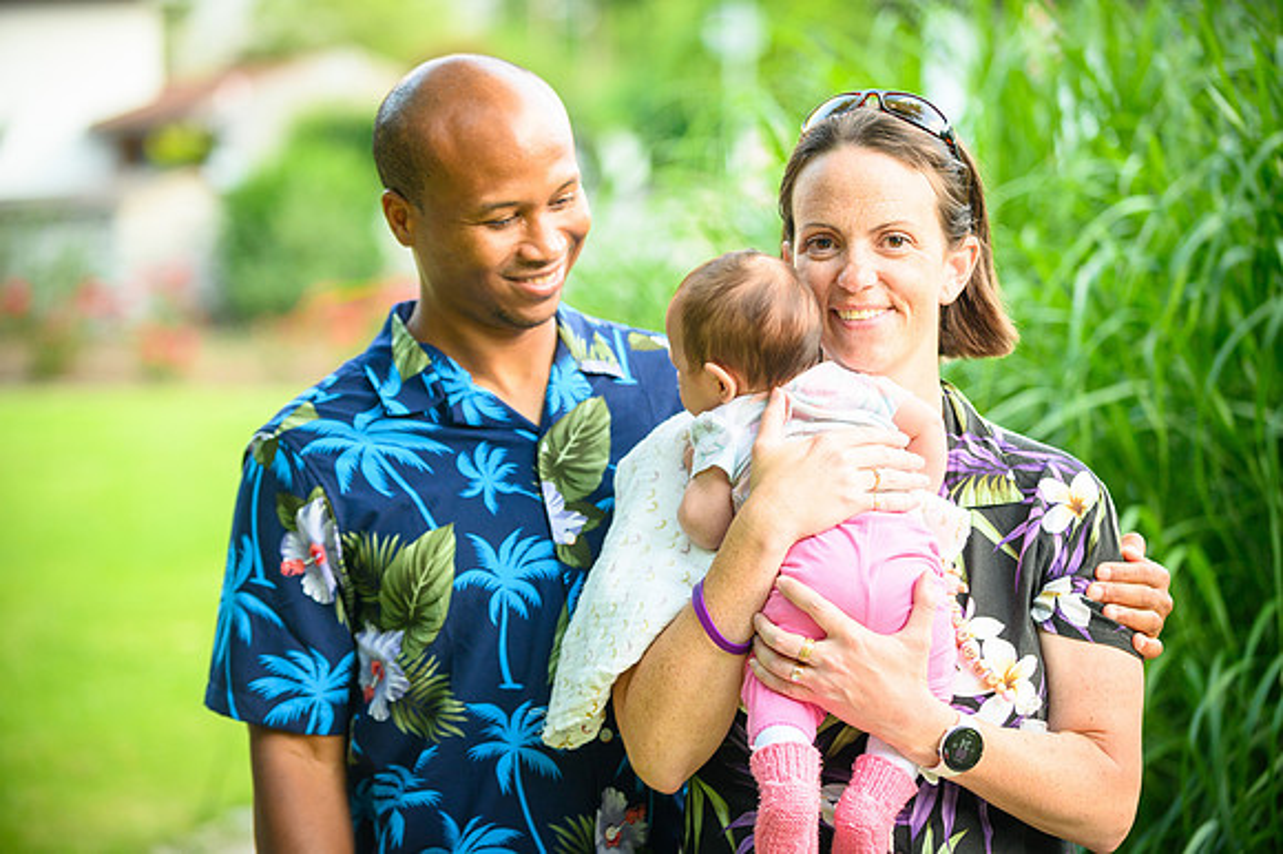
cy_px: 427
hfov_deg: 20.8
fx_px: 3490
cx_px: 642
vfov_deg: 13.9
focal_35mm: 98
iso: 560
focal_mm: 98
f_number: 2.8
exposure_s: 1/125
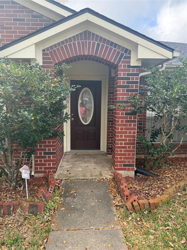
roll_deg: -0.9
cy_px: 125
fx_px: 173
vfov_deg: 71.6
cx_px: 94
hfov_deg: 56.8
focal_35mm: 24
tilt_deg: -6.8
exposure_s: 1/555
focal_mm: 6.76
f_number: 1.78
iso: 100
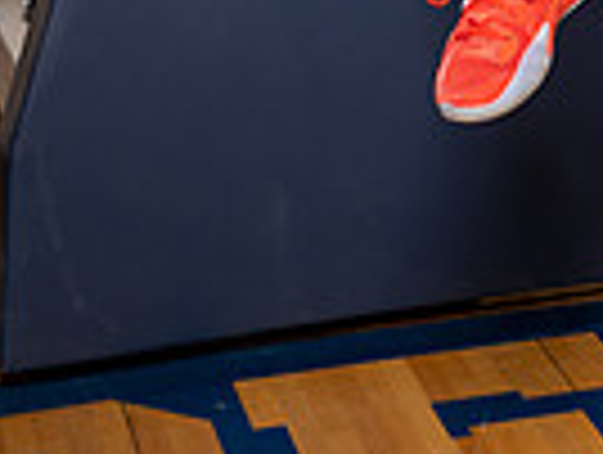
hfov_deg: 13.3
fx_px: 2530
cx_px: 670
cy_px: -499
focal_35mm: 145
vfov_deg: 9.5
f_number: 8
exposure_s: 1/250
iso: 640
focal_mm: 45
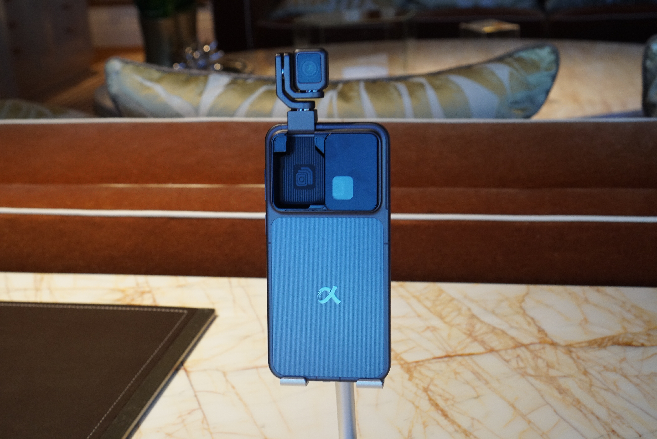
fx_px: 959
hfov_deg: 37.8
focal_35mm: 52
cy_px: 220
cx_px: 328
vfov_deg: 25.8
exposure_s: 1/60
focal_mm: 35
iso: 1250
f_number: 7.1
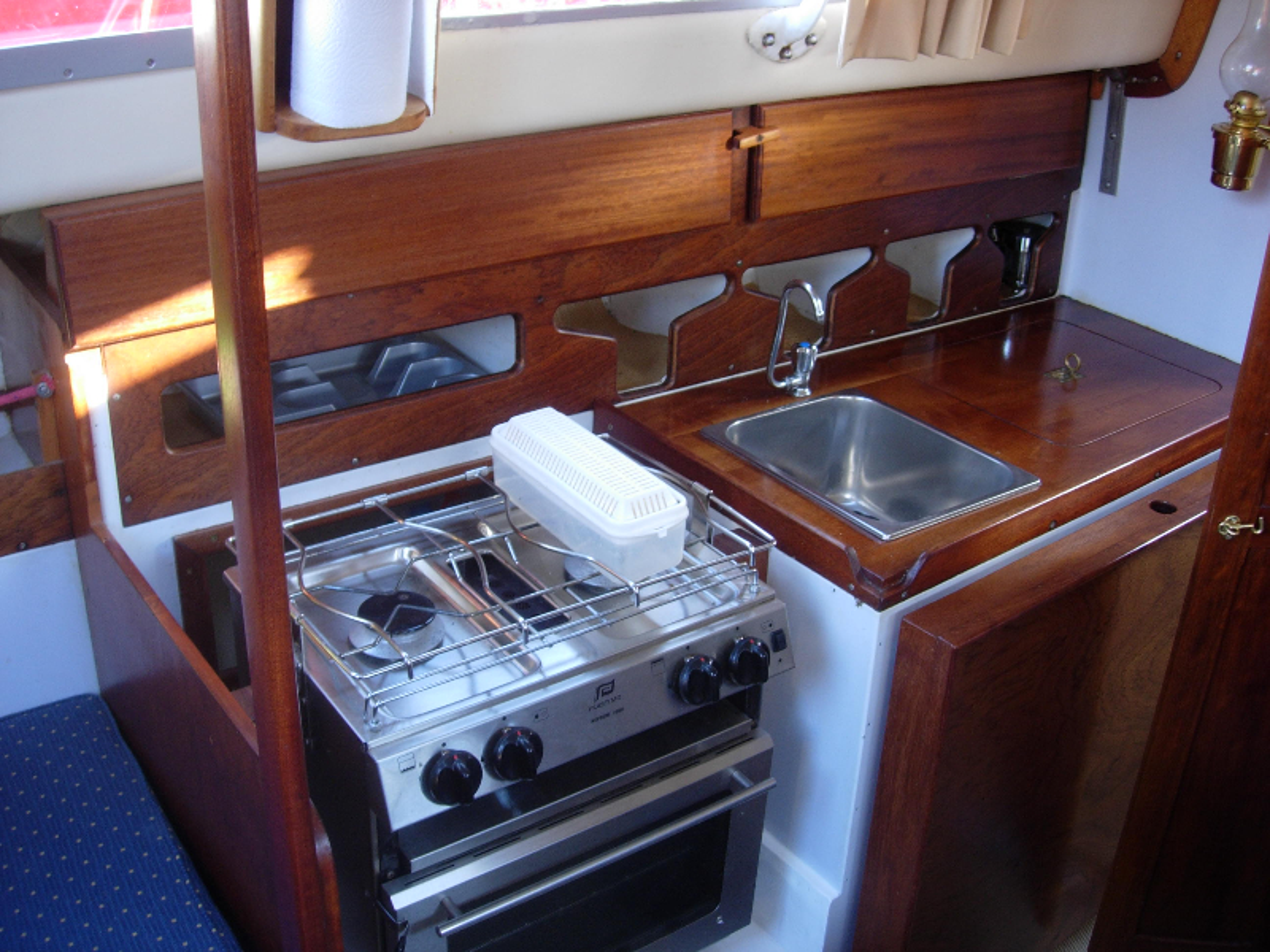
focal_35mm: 38
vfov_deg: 37.7
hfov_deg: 49.0
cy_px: 476
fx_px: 1394
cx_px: 635
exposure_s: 1/20.7
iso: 64
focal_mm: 7.8
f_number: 2.8
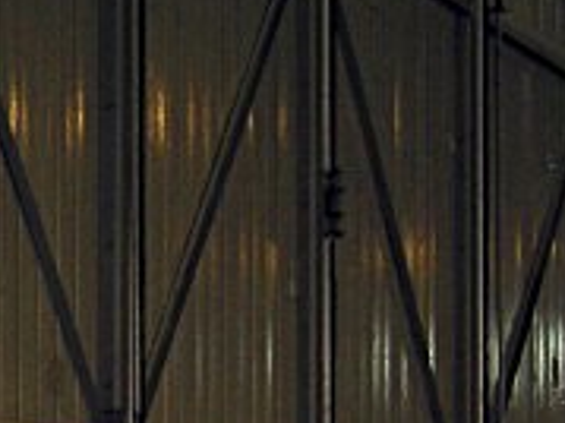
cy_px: 903
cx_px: -117
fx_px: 2773
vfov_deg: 8.2
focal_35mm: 170
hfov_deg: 11.4
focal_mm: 6.3
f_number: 3.2
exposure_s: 1/60.1
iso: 61
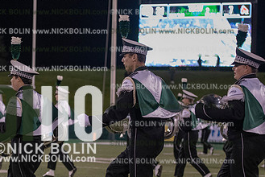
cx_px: 45
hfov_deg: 14.4
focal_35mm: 141
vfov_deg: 9.7
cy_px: 124
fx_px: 1039
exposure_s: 1/1250
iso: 5000
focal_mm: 80
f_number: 3.2
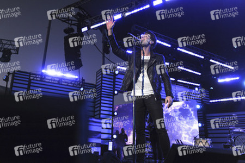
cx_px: 122
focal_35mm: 35
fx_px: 238
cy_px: 82
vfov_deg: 37.9
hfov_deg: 54.4
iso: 1250
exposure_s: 1/400
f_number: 2.8
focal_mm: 35
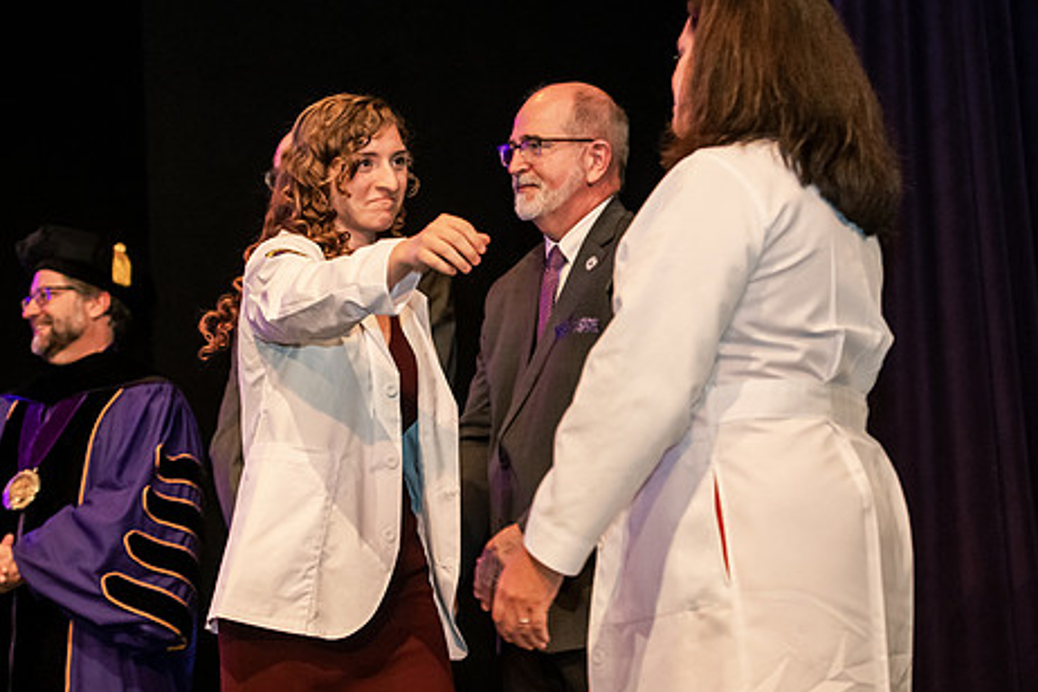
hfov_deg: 19.8
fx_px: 2970
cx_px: 526
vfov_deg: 13.3
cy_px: 322
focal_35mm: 103
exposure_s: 1/200
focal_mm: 82
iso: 3200
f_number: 3.5
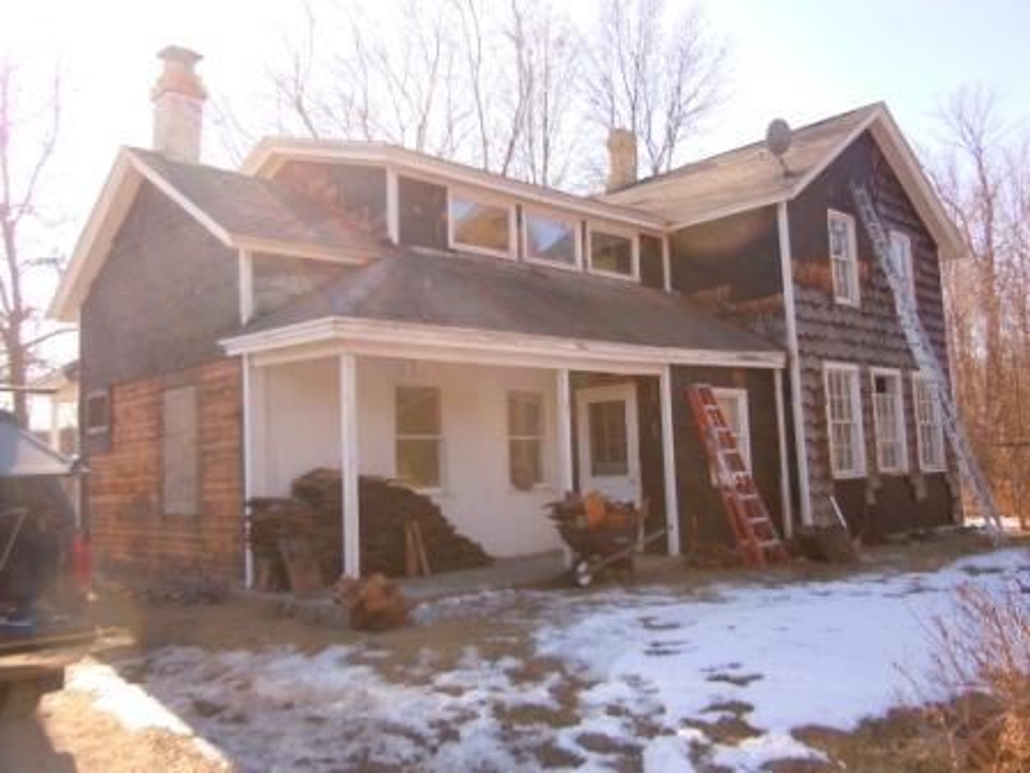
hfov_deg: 60.0
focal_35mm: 30
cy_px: 386
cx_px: 515
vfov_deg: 46.8
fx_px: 893
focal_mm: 5.4
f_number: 3.5
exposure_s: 1/250
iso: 100
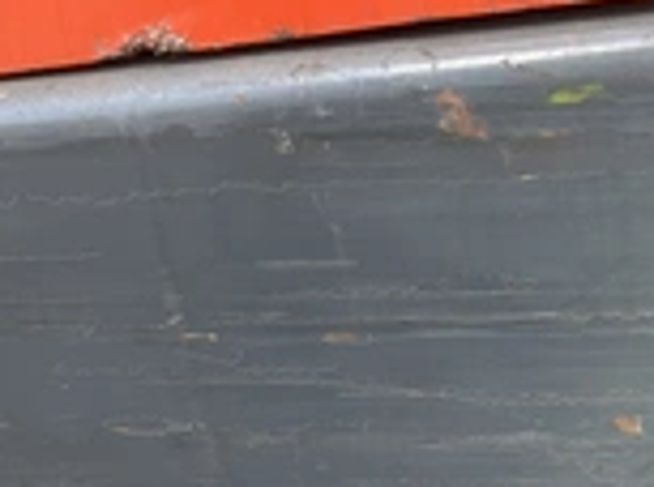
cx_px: 607
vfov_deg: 18.9
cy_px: 470
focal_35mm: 76
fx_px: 1432
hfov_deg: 24.8
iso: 20
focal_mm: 3
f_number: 1.8
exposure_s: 1/218
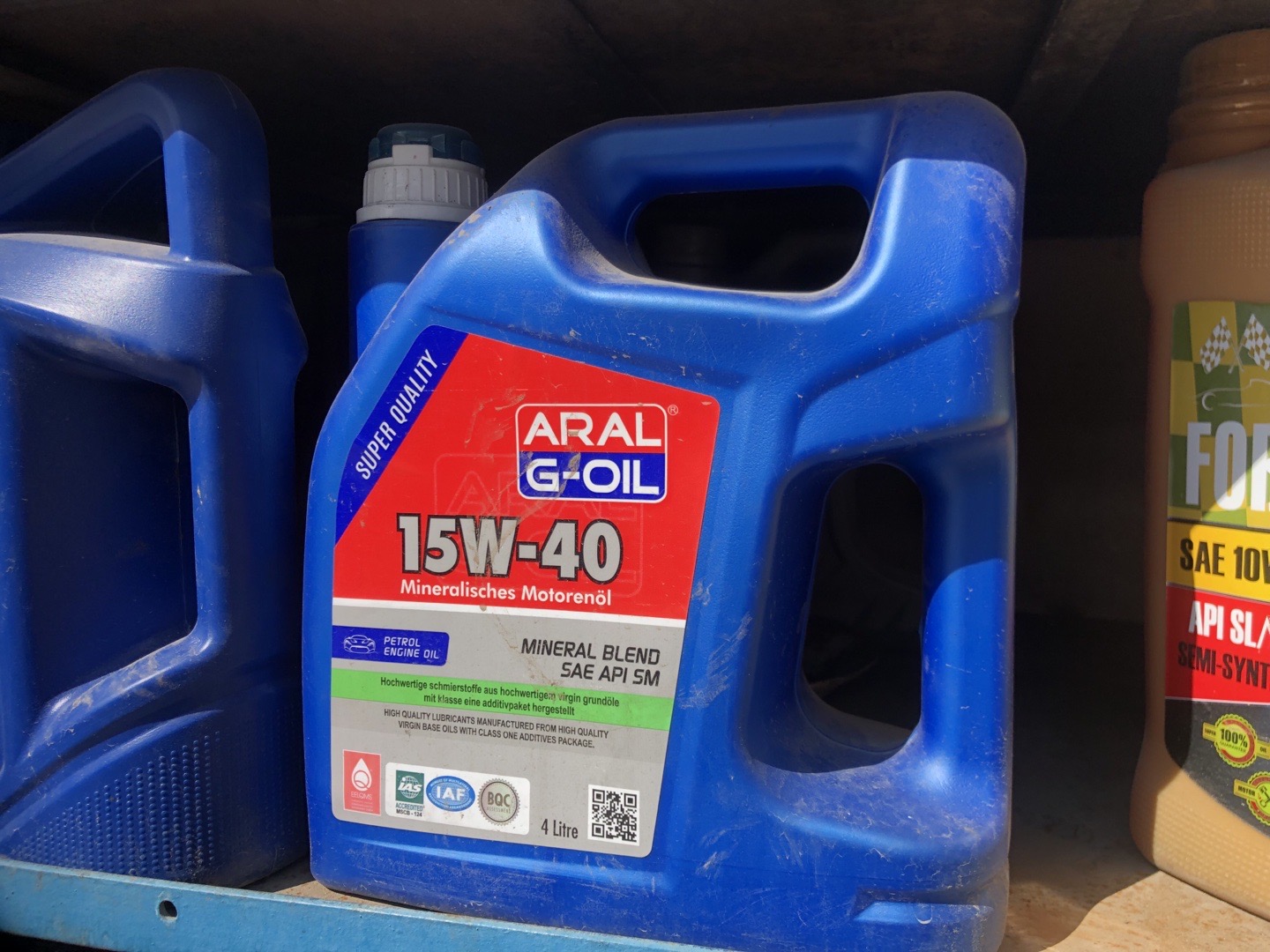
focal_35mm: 28
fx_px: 1027
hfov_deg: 63.4
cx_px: 635
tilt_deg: -3.8
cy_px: 476
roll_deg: +1.3
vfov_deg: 49.7
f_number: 1.8
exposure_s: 1/1245
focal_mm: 4
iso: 20
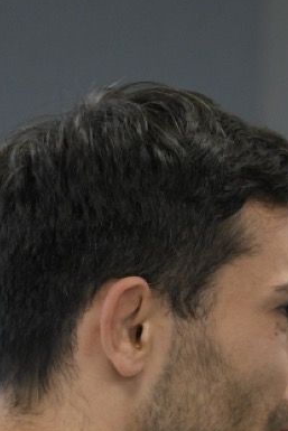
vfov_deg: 4.7
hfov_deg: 3.2
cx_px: 190
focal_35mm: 432
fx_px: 5179
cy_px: 649
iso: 1250
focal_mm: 130
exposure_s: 1/250
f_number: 2.8
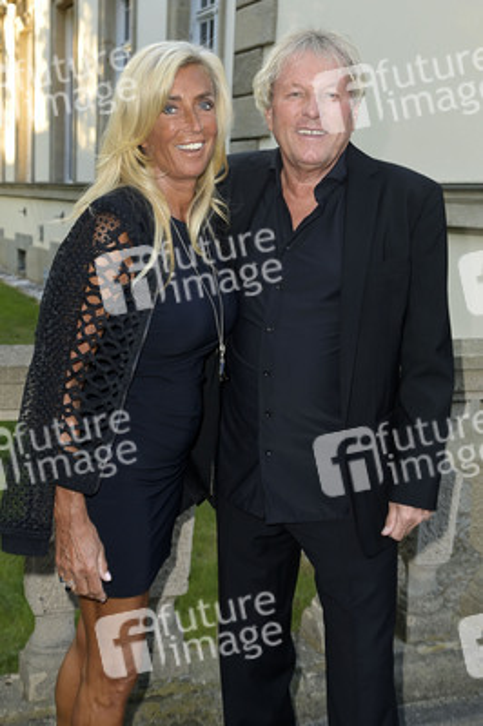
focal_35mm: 42
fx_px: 847
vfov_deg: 46.4
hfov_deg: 31.8
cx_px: 242
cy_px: 363
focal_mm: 42
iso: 1000
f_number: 5.6
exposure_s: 1/200
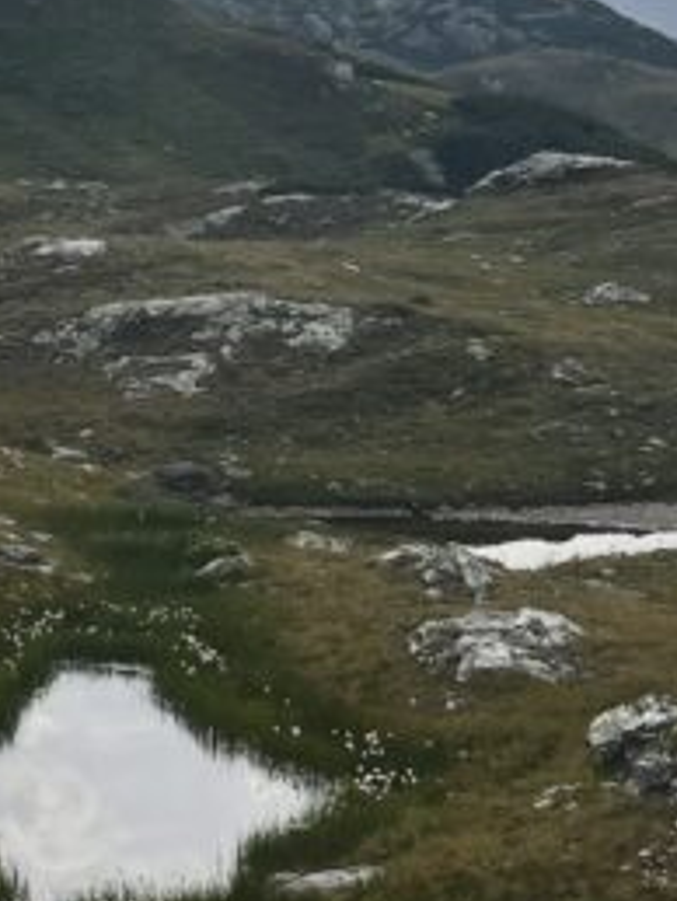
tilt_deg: -4.3
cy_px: 279
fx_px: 2681
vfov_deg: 19.0
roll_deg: +0.4
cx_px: -87
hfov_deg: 14.0
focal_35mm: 103
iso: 50
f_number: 1.6
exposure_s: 1/17241
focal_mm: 5.1
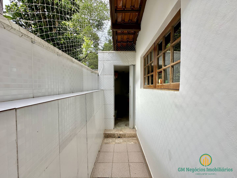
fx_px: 96
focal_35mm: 14
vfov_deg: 85.7
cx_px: 118
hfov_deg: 102.1
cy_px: 89
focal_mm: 2.22
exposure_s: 1/1072
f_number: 2.2
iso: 50
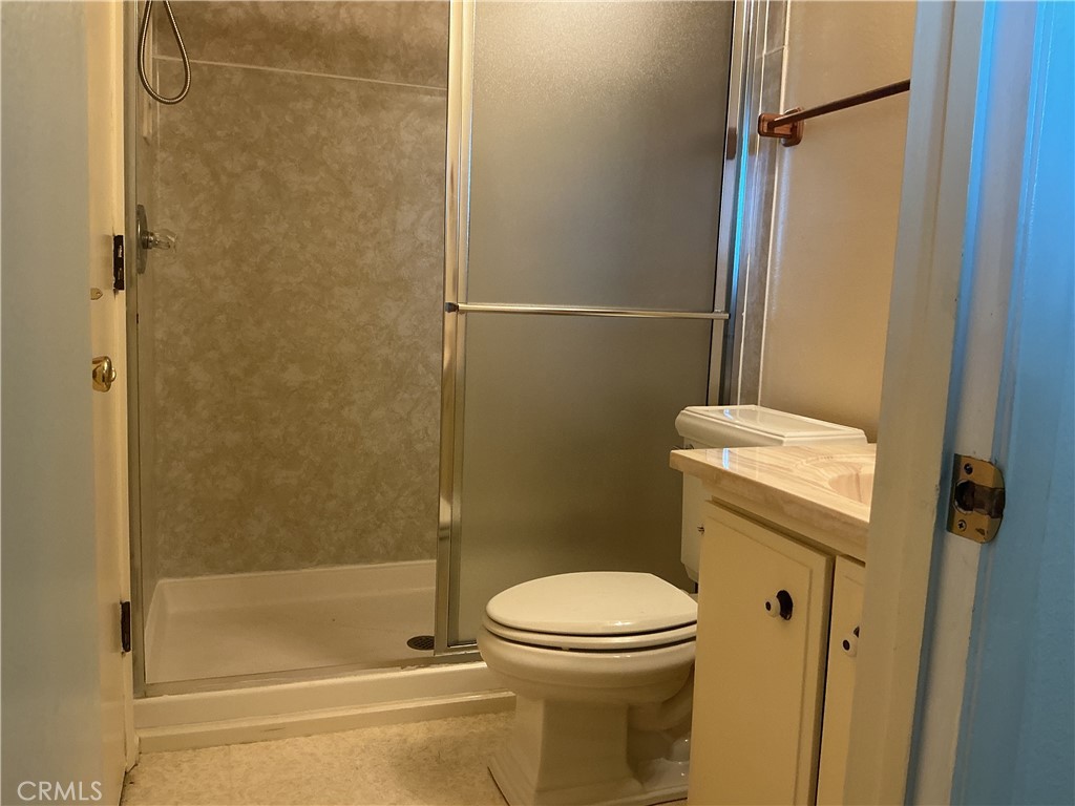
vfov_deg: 48.2
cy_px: 403
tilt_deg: -6.8
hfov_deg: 61.7
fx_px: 901
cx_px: 538
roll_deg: -1.6
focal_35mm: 29
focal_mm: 3
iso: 100
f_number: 1.8
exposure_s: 1/60
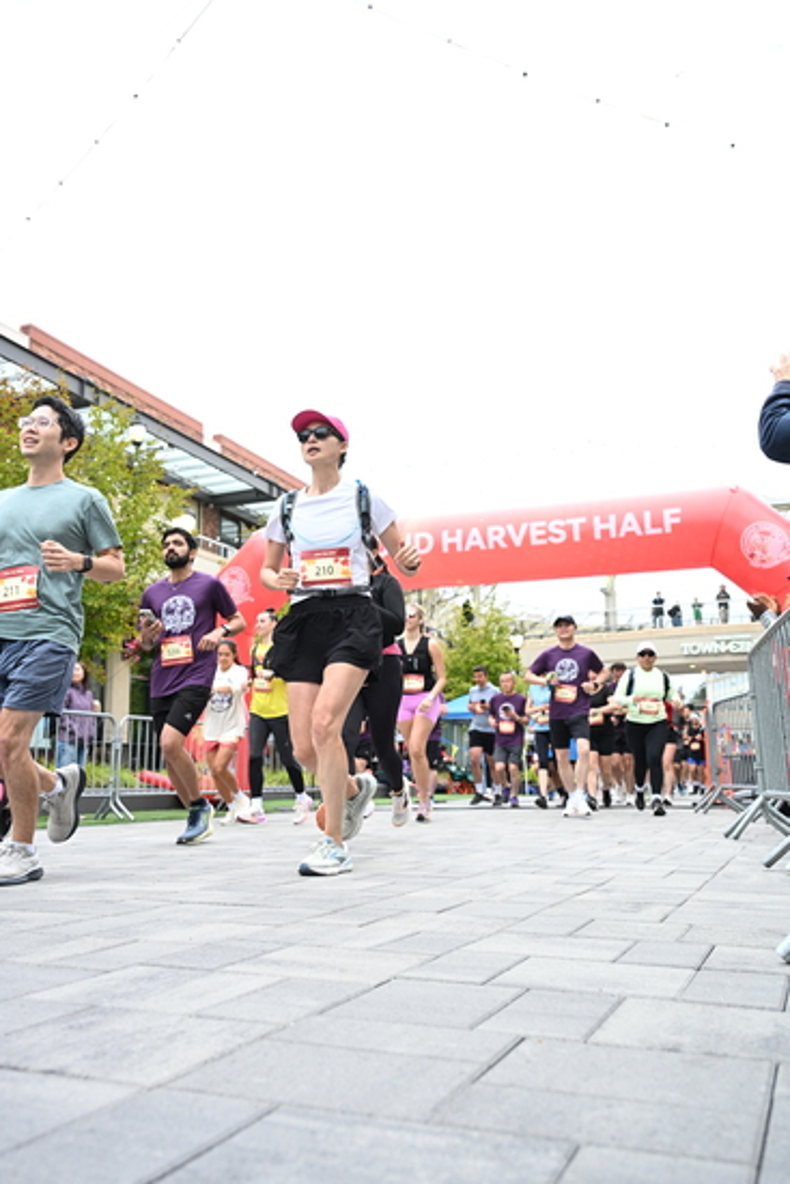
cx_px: 395
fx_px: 1020
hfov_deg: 42.3
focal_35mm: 31
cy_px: 592
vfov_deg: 60.3
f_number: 4
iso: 2000
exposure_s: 1/640
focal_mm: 31
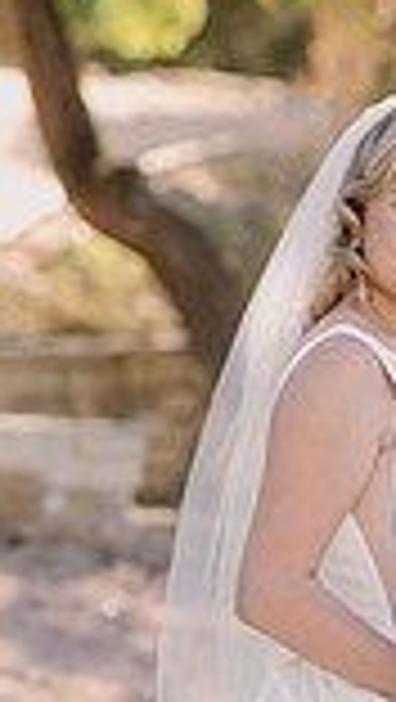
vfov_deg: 8.4
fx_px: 4769
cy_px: 662
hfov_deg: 4.7
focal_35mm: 256
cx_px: 659
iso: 80
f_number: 2.5
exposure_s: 1/320
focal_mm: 85
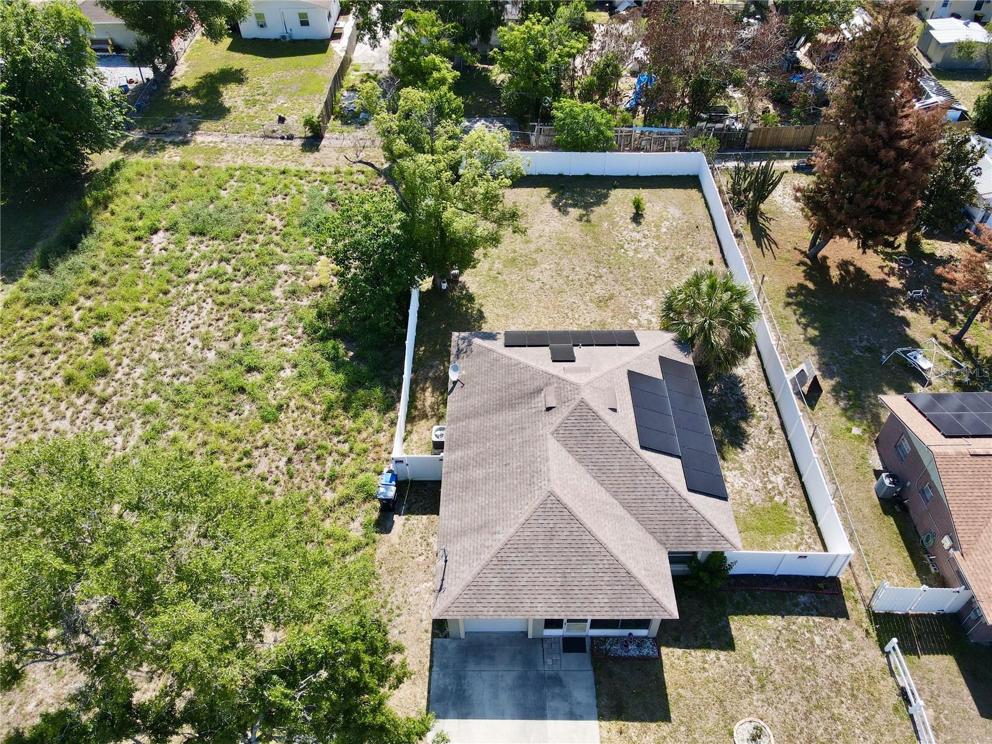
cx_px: 496
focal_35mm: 24
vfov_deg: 56.8
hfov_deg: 71.6
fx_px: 688
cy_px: 372
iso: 100
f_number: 2.8
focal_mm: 4.5
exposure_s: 1/320
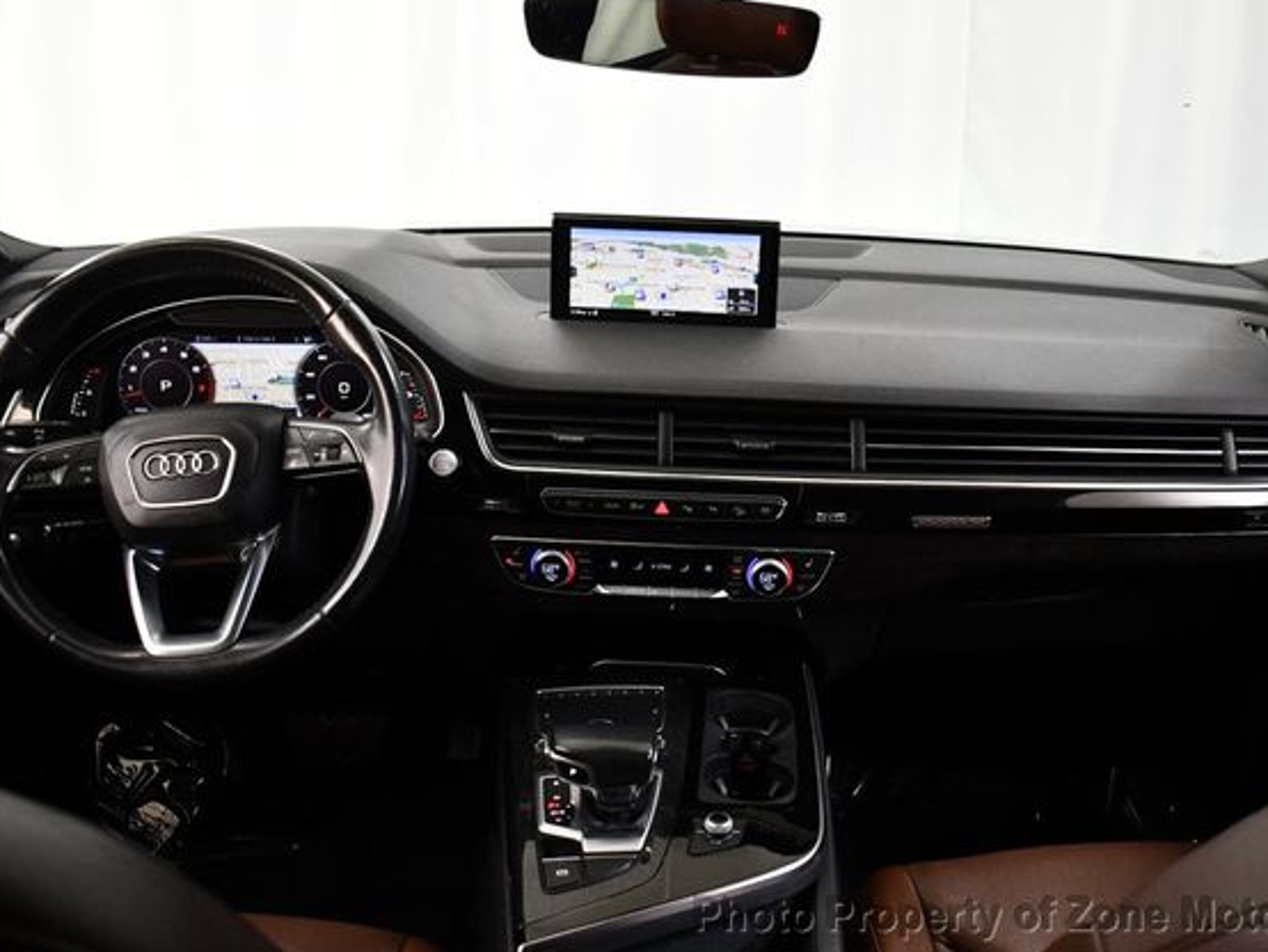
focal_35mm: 40
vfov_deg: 36.0
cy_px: 469
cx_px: 666
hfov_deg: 46.8
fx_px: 1466
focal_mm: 18
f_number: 3.5
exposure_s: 1/125
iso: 2000
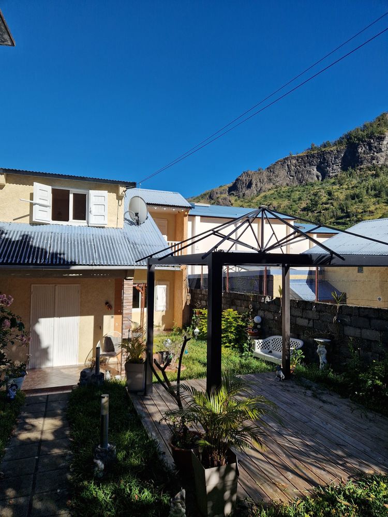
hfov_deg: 58.9
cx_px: 194
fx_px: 344
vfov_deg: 73.9
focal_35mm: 23
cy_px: 258
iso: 50
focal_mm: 5.4
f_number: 1.8
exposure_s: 1/2232
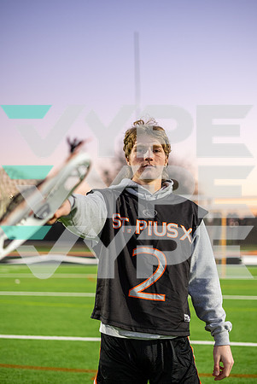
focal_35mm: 50
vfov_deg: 39.6
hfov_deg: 27.1
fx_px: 534
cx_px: 128
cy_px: 192
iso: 800
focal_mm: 50
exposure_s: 1/400
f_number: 1.8
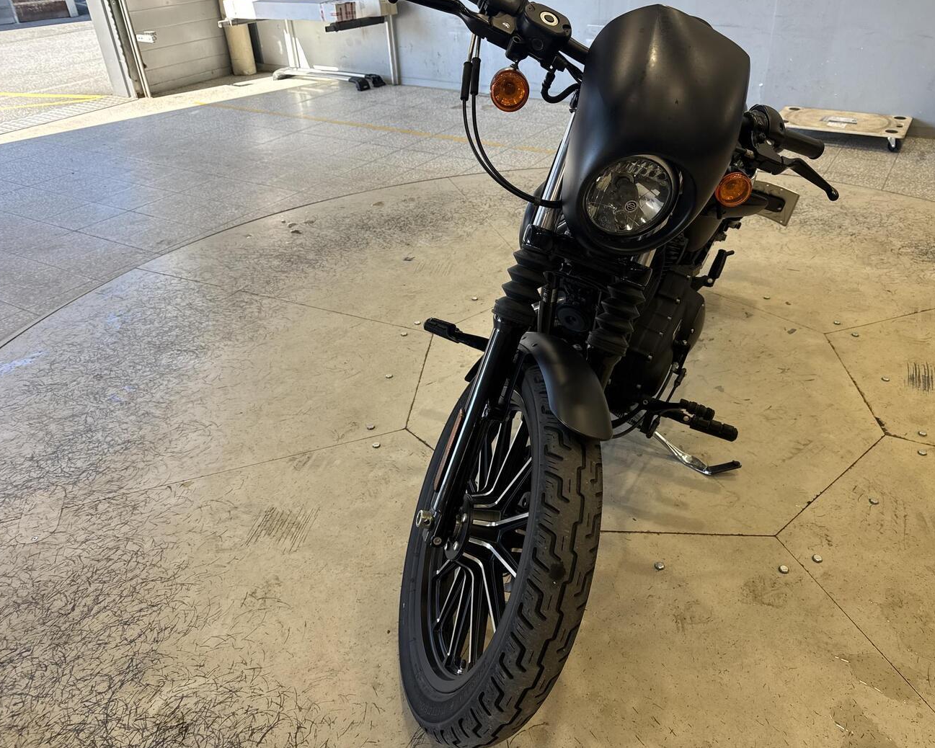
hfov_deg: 65.9
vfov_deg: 54.9
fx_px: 720
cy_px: 360
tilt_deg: -31.8
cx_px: 511
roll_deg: +3.4
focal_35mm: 26
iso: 64
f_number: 1.78
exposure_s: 1/248
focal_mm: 6.76
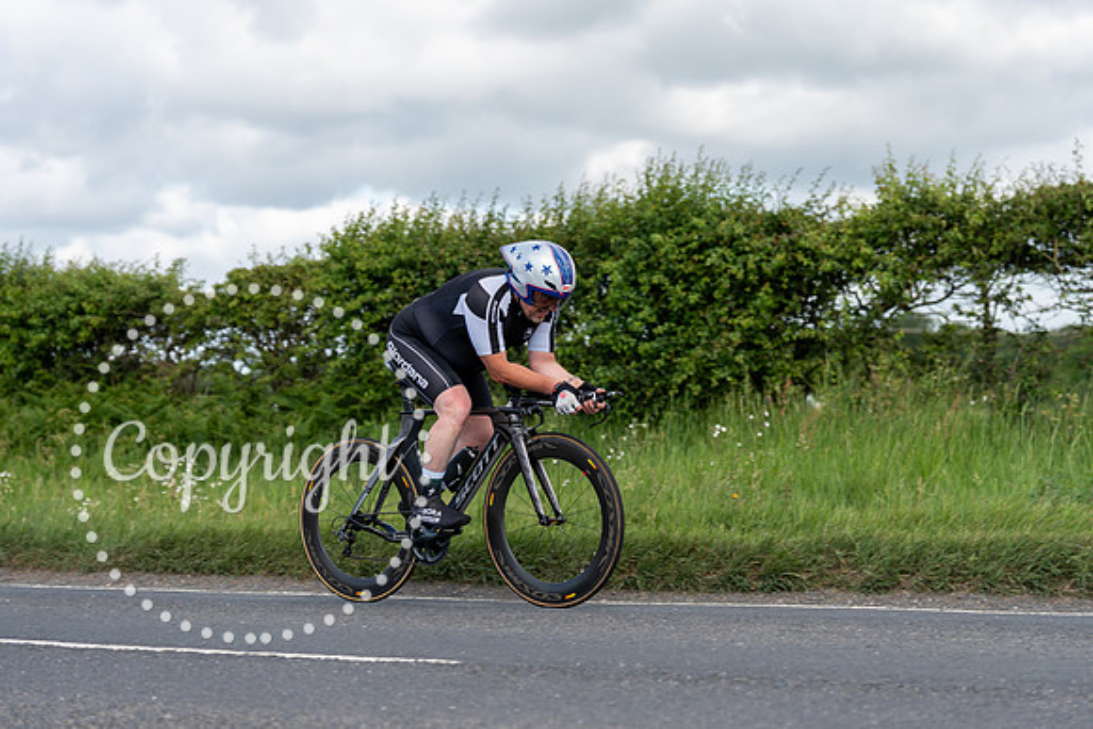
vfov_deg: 18.9
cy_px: 364
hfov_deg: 28.1
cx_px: 546
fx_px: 2186
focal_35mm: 72
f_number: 3.5
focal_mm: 72
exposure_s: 1/1000
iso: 160
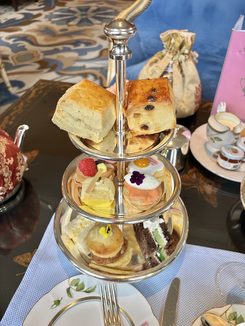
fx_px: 245
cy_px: 163
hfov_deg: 53.1
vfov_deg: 67.3
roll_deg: -0.8
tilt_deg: -43.0
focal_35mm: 26
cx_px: 122
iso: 125
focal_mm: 5.96
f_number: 1.6
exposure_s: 1/120
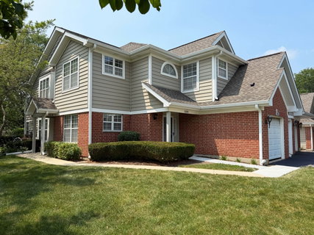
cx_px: 157
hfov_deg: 71.6
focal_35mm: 24
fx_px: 218
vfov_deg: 56.8
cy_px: 118
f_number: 1.8
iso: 80
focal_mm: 6.76
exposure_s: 1/3800
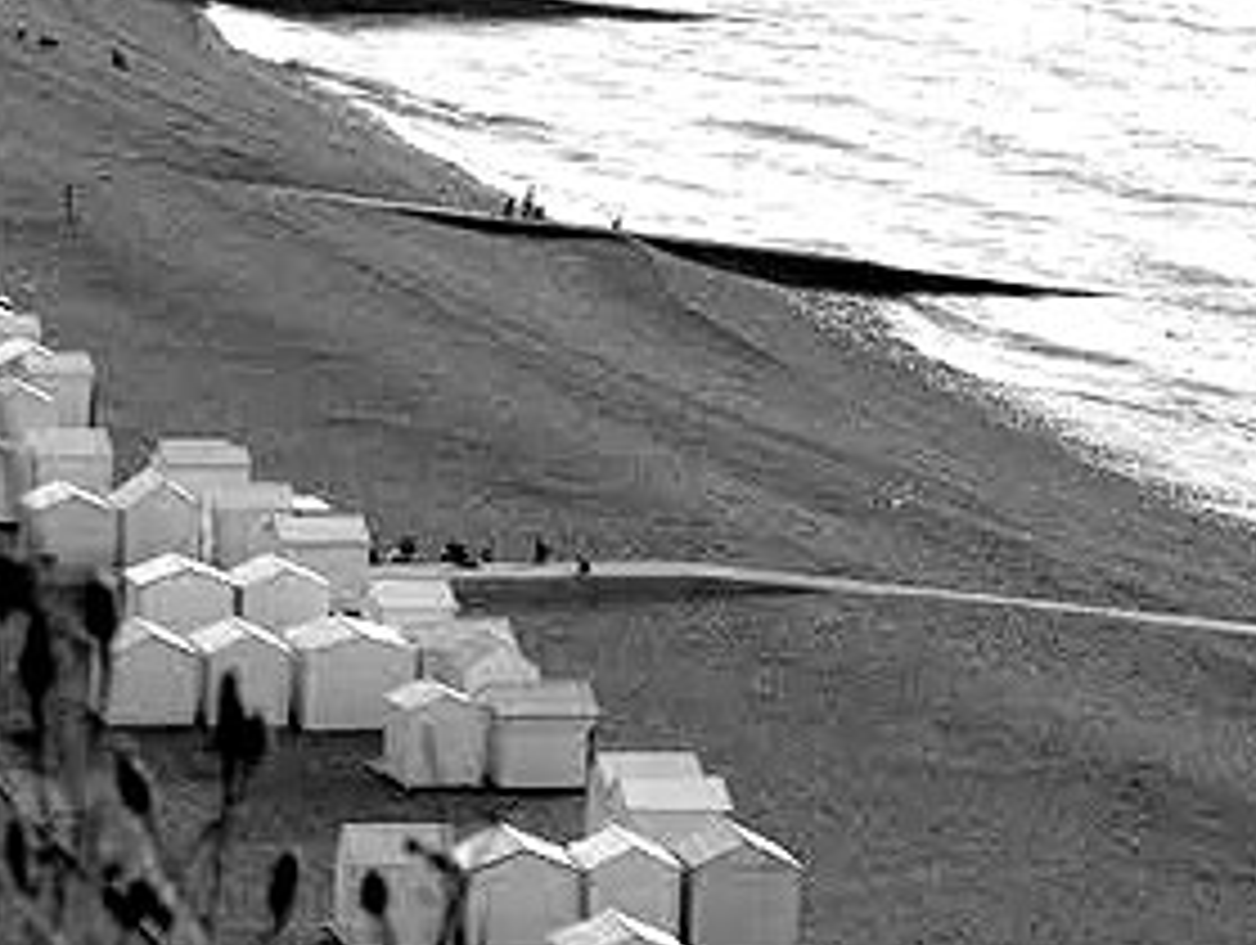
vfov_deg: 6.3
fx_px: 8610
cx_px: 423
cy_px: 513
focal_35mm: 237
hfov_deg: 8.3
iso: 80
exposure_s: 1/500
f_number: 5.6
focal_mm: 24.6
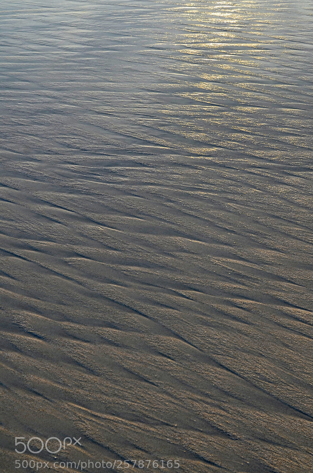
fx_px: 524
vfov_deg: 48.4
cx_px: 182
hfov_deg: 33.2
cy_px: 206
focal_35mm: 40
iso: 200
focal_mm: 22
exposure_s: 1/160
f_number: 8
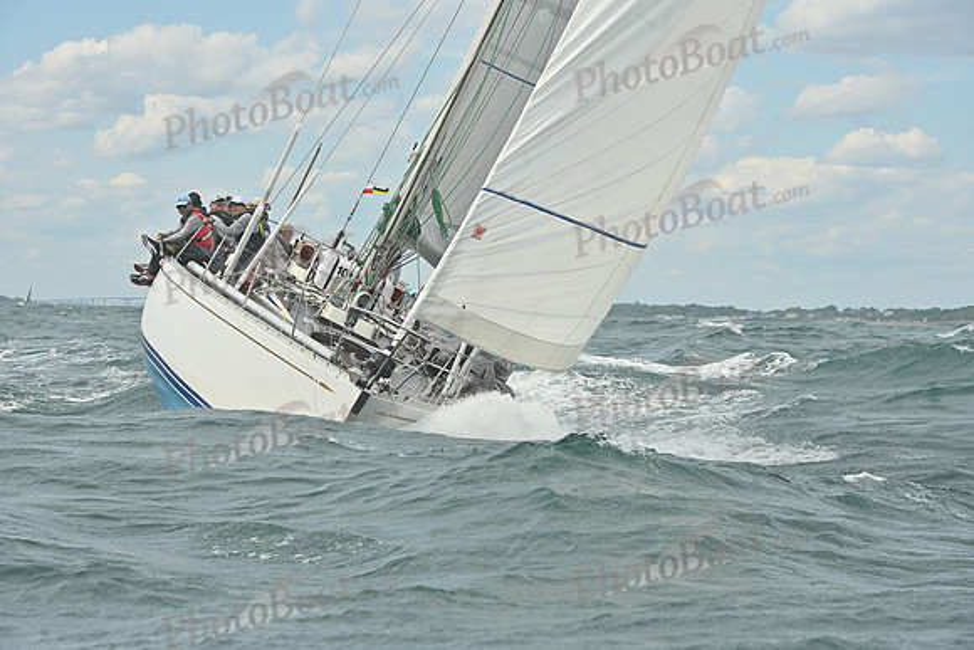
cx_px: 487
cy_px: 325
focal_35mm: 116
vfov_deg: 11.8
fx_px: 3139
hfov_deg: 17.6
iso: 320
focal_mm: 116
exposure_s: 1/1250
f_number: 11
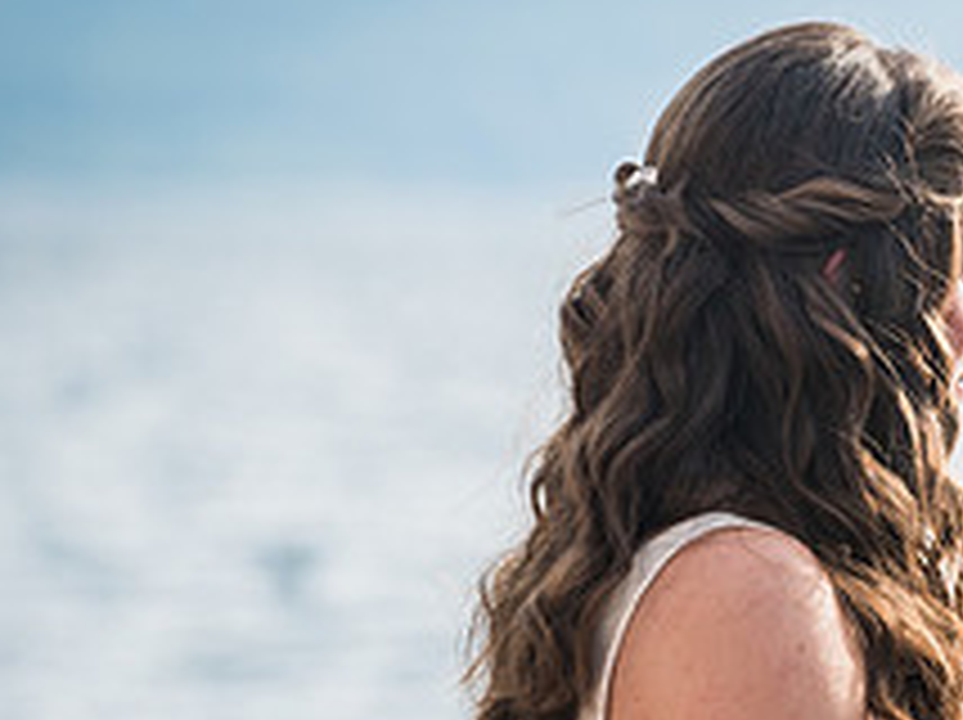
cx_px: 1260
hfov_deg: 3.2
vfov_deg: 2.4
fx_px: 17395
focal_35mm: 626
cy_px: 637
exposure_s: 1/800
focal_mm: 160
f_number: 4
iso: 200
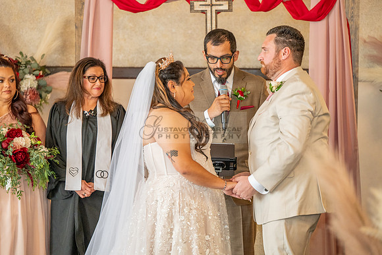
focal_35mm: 130
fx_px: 1380
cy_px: 128
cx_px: 191
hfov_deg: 15.8
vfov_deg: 10.6
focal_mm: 130
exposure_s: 1/125
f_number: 2.8
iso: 1600
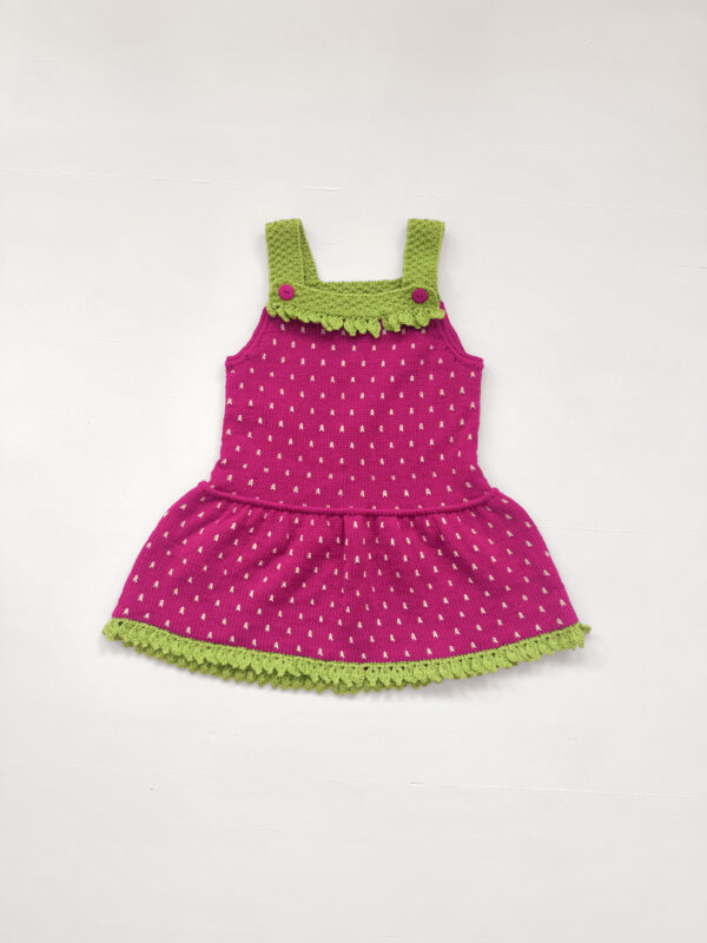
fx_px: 654
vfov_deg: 71.6
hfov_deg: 56.8
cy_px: 472
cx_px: 354
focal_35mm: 24
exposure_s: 1/121
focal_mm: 6.76
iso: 80
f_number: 1.78
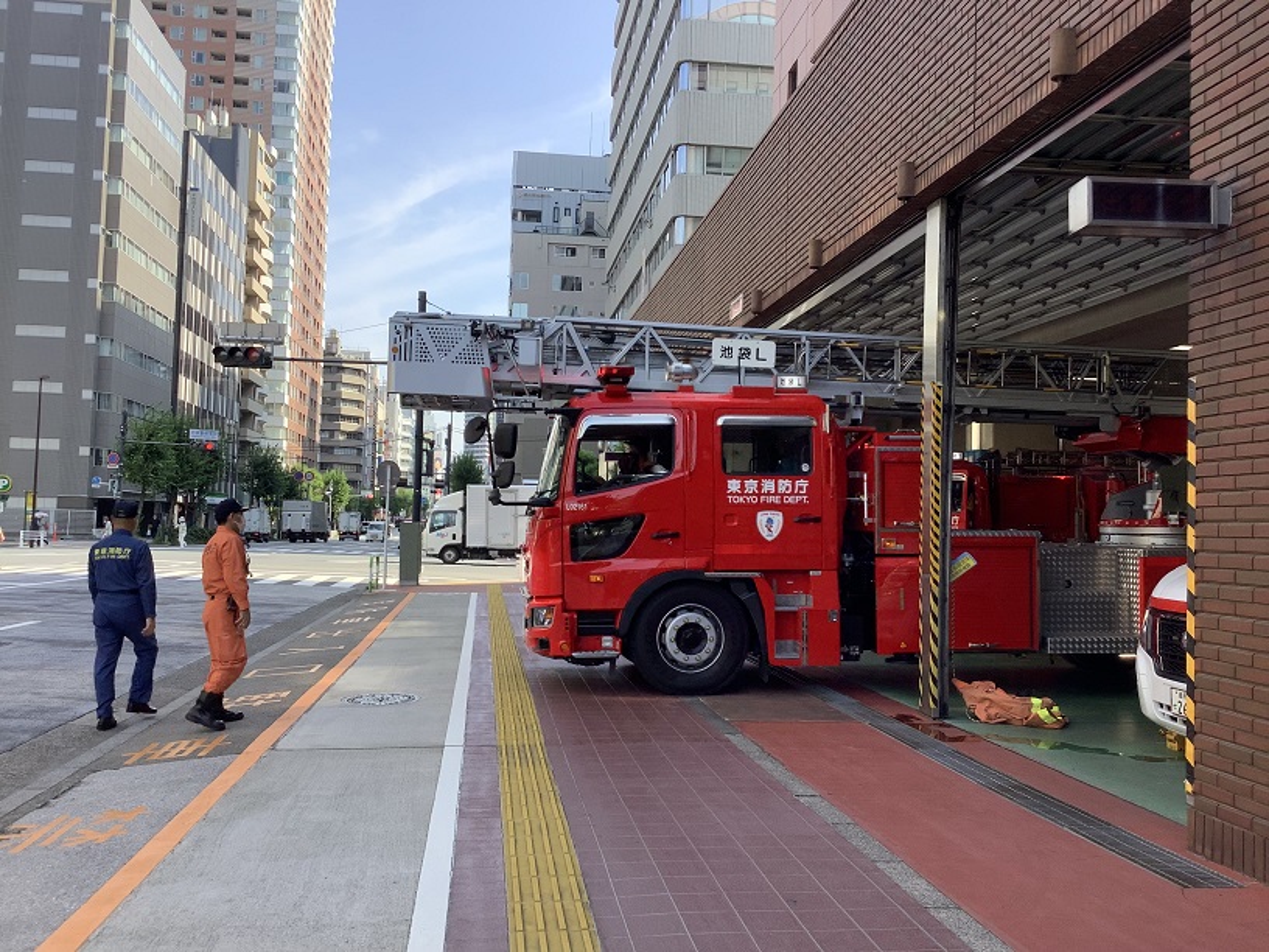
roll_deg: -1.3
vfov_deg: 45.4
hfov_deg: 58.4
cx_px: 634
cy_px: 476
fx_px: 1136
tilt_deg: +2.7
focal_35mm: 31
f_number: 2.4
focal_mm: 3.3
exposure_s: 1/306
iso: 25
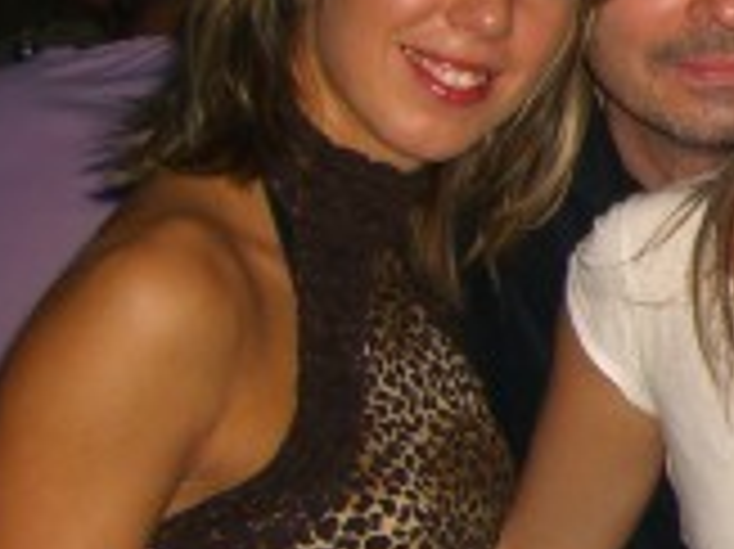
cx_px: 1310
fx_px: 2966
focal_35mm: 140
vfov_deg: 10.6
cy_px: 176
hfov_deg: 12.8
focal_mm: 7.9
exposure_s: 1/60
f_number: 2.8
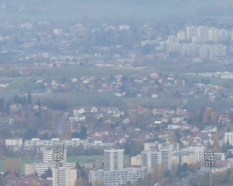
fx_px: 4133
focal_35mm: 599
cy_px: 202
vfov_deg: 2.6
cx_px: 27
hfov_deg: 3.2
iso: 100
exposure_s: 1/80
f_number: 4.8
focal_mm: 27.1
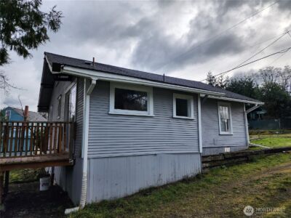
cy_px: 109
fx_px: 193
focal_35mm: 23
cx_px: 146
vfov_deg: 58.9
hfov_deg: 73.9
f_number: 1.8
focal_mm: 6.4
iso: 12
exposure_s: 1/754
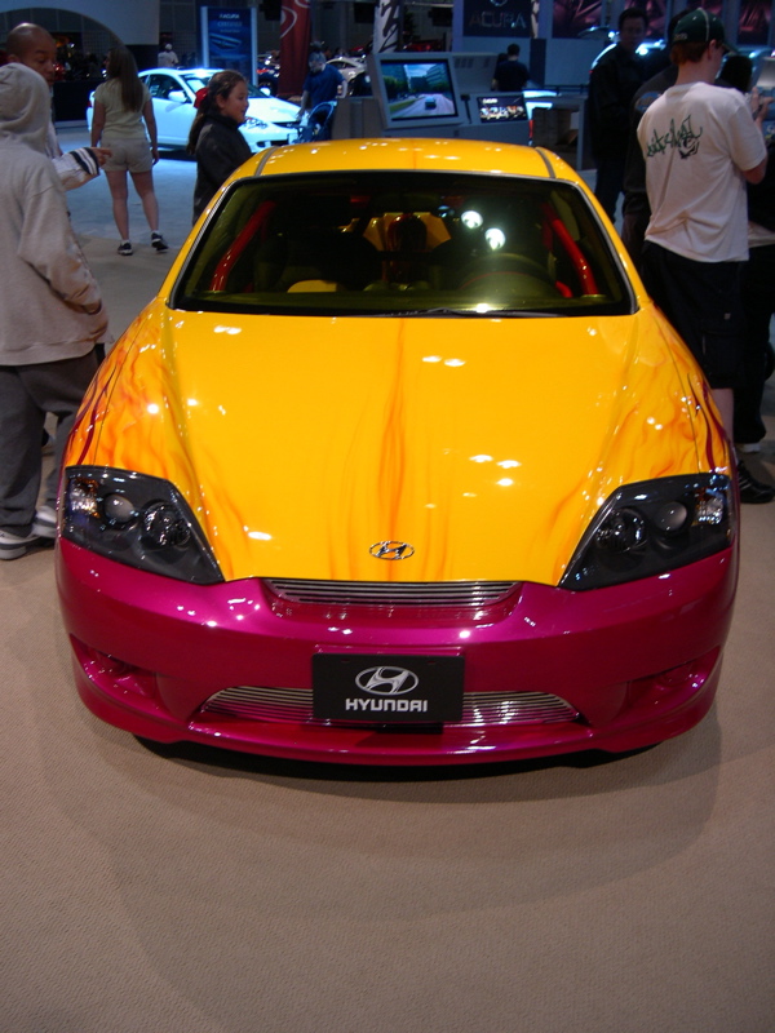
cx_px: 388
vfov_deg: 49.0
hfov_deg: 37.7
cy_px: 516
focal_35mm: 38
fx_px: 1134
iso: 100
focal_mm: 8
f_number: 2.8
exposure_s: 1/62.7
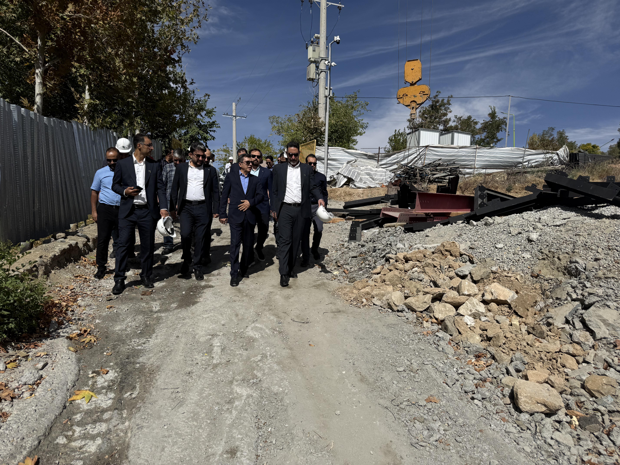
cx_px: 310
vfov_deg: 56.8
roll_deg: -1.7
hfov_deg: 71.6
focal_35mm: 24
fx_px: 430
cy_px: 232
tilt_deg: +1.5
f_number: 1.78
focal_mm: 6.76
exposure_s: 1/9091
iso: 80
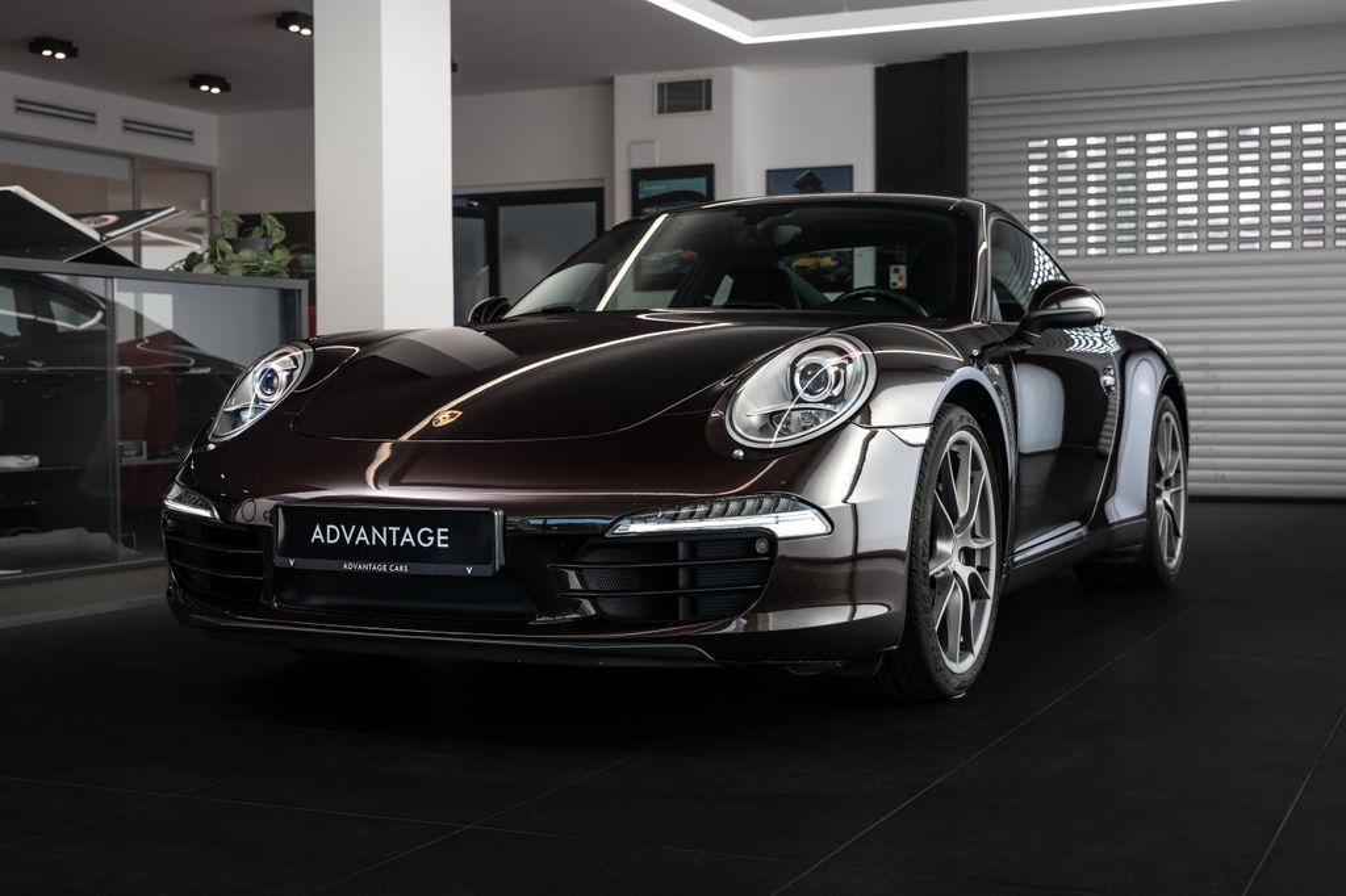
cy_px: 442
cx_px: 692
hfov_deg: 41.1
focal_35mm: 48
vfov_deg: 28.0
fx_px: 1797
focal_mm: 44
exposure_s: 1/50
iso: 250
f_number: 5
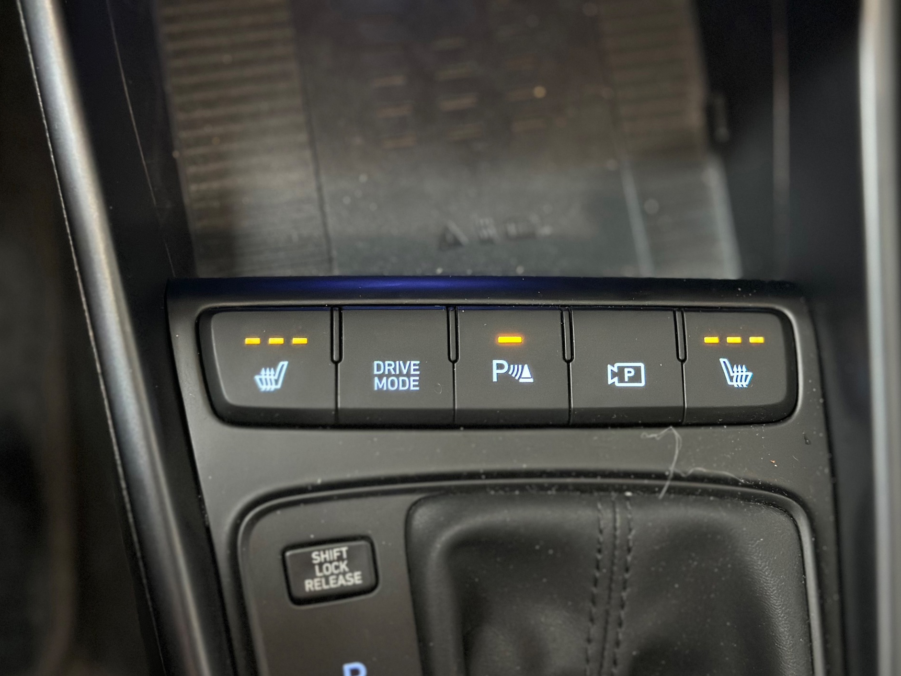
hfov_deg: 38.9
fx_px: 1275
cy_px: 344
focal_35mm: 49
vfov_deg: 29.7
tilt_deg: -70.8
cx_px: 457
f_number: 1.78
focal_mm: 6.86
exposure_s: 1/20
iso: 800
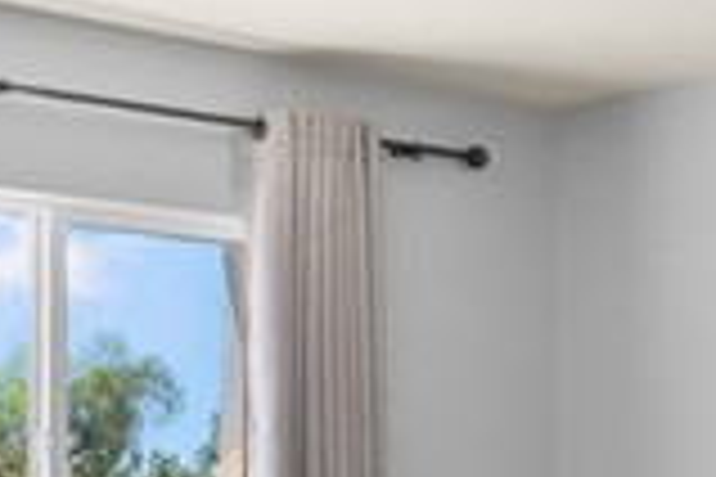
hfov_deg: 19.5
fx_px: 2048
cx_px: 648
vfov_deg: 12.9
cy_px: 583
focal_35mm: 103
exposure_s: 1/15
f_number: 5.6
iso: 500
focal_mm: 16
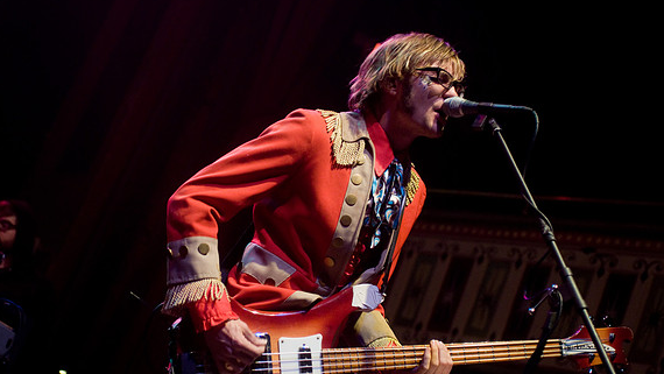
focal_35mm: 83
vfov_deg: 14.6
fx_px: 1462
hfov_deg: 25.6
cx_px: 332
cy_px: 197
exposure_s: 1/125
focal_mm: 52
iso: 640
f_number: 2.8
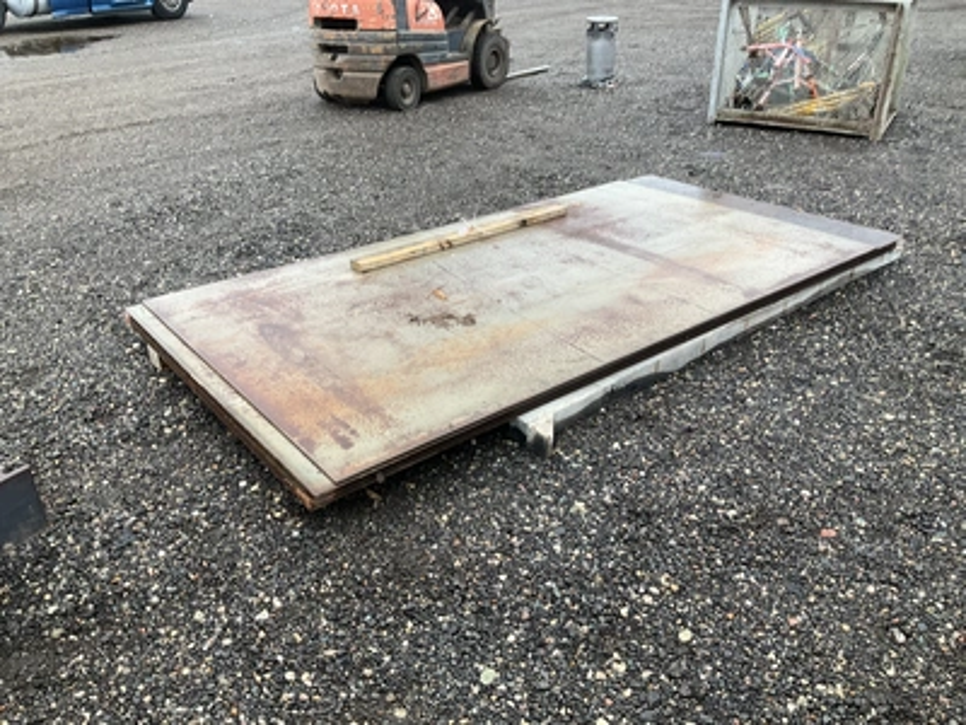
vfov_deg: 48.2
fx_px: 809
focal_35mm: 29
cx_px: 483
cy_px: 362
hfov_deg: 61.7
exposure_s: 1/122
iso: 20
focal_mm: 3
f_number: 1.8
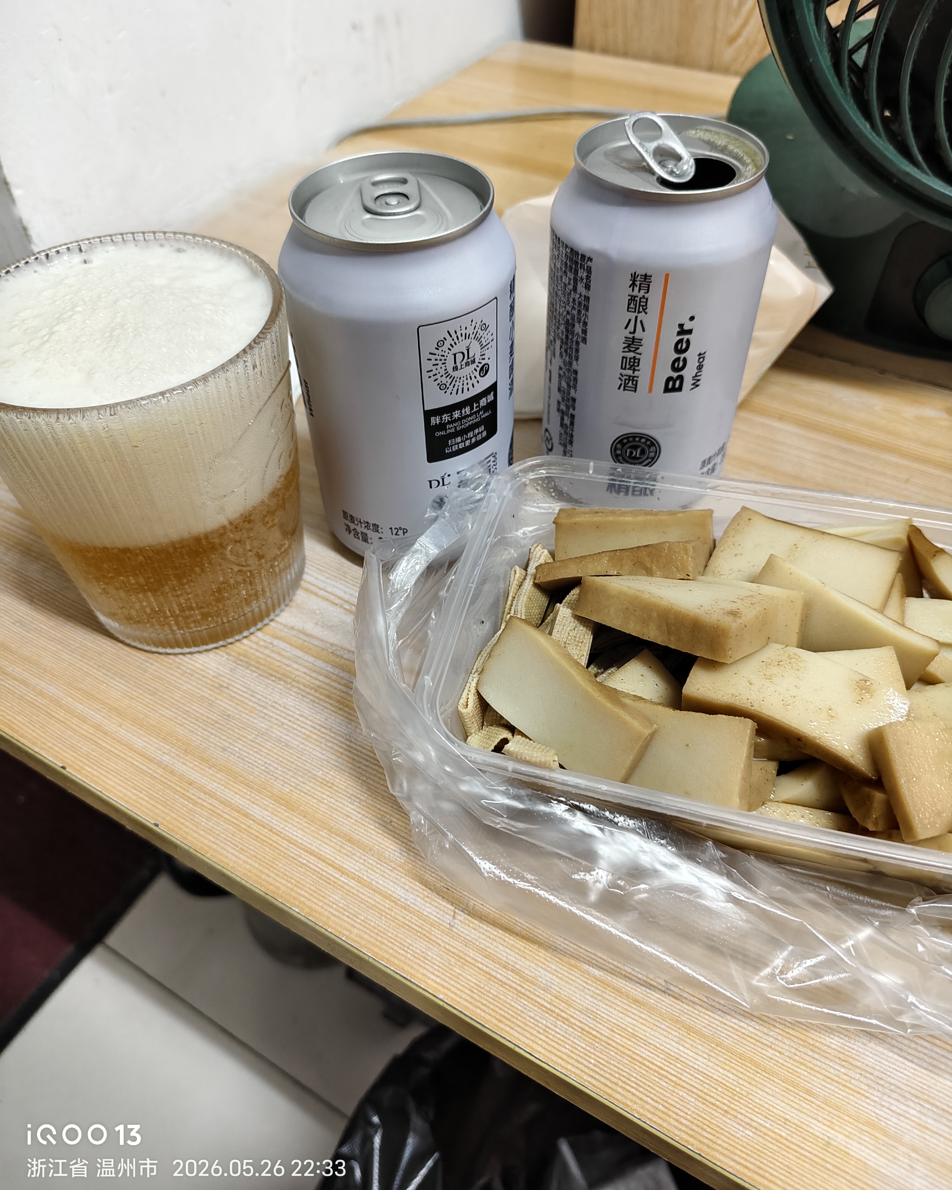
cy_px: 574
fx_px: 845
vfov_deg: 70.3
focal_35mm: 24
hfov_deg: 58.8
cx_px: 477
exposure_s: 1/33.3
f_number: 1.88
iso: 1186
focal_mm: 5.56
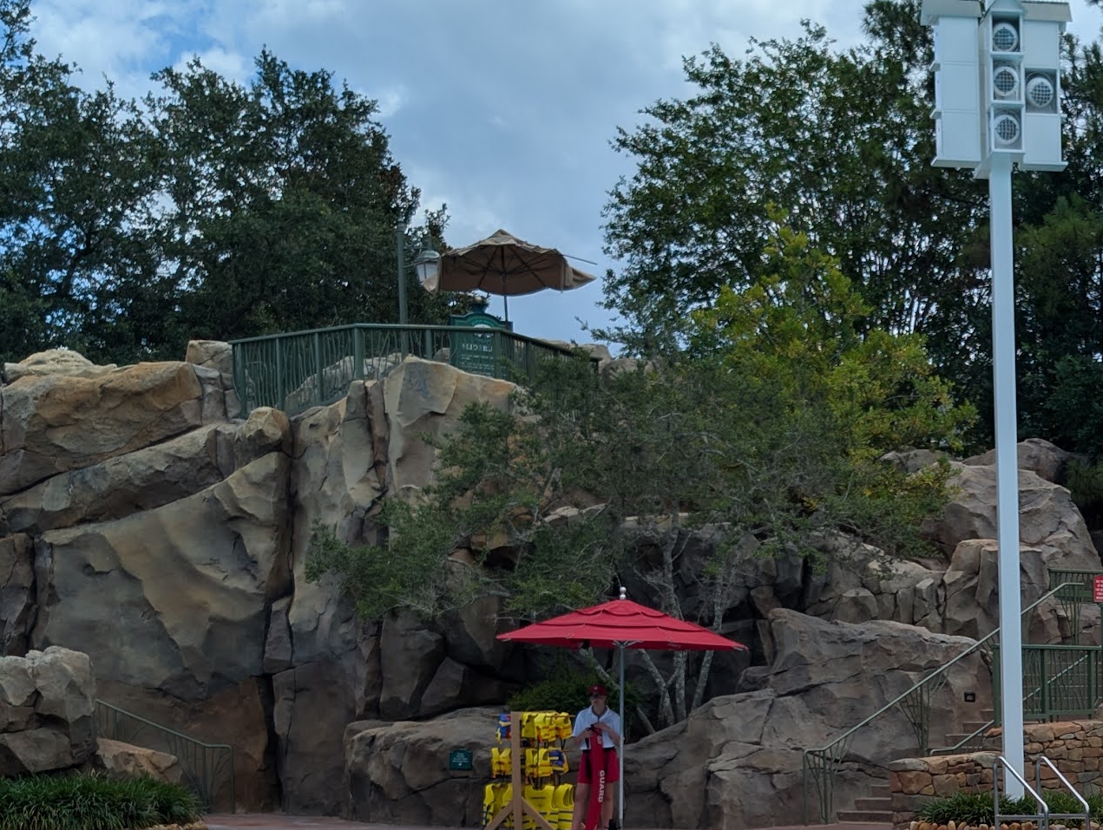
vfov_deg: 16.3
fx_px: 2776
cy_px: 1005
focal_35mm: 87
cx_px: 1209
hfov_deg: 21.3
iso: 21
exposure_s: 1/1876
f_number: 1.68
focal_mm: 6.9
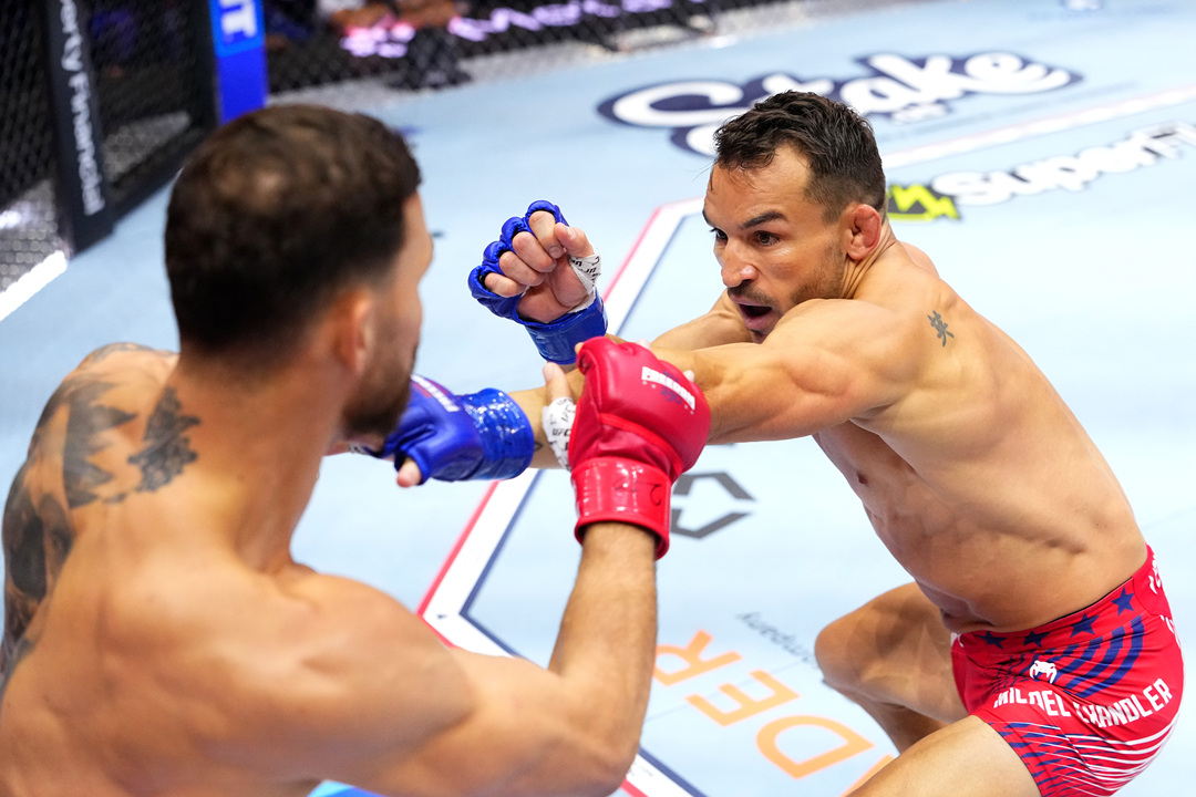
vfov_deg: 27.0
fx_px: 1661
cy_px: 398
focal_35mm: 50
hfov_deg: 39.6
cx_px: 598
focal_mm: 50
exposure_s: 1/1600
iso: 5000
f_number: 2.8
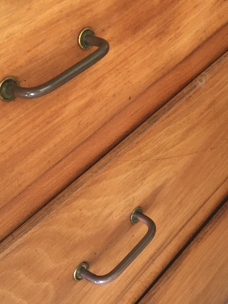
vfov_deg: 35.8
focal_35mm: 53
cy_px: 104
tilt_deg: -29.7
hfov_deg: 27.5
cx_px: 124
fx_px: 465
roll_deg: +14.9
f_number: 2.2
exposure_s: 1/17
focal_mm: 4.15
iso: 50
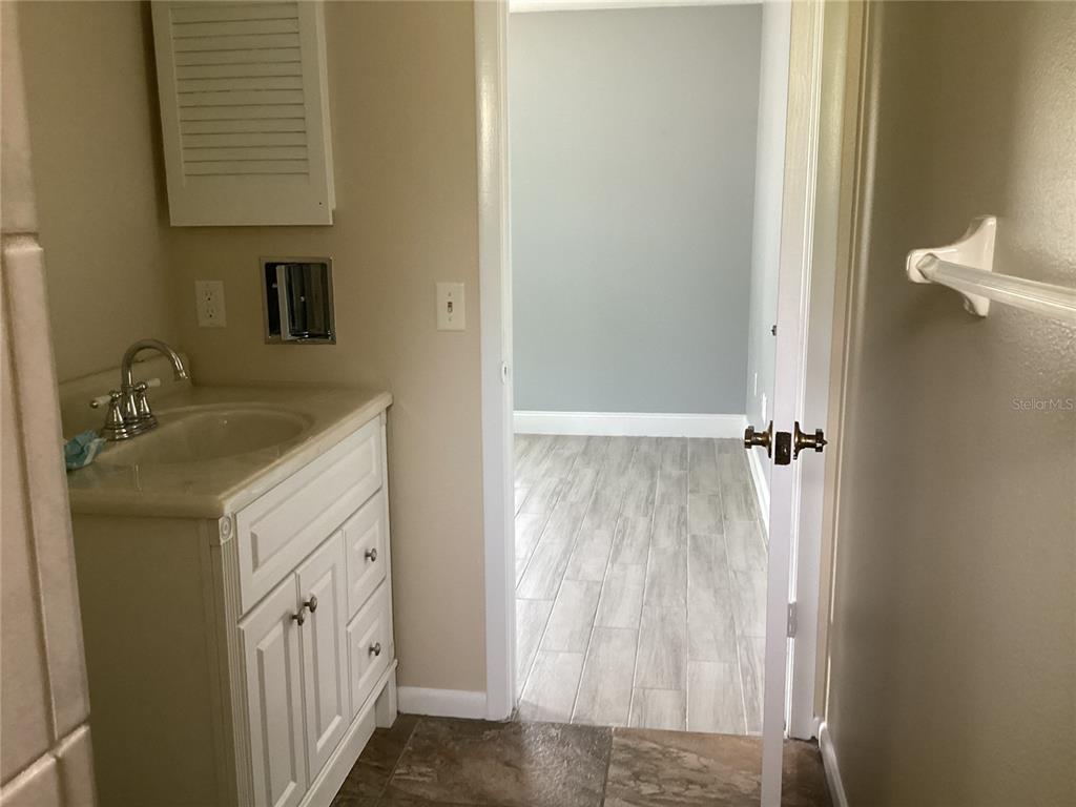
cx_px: 538
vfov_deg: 45.4
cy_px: 404
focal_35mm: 31
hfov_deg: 58.4
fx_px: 964
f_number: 2.4
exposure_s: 1/60
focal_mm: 3.3
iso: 320
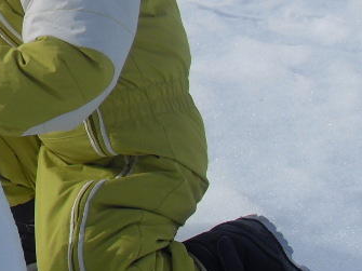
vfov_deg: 13.6
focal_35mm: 104
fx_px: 1087
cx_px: -121
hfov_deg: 17.6
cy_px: -95
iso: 80
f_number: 7
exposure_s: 1/350
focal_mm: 6.3
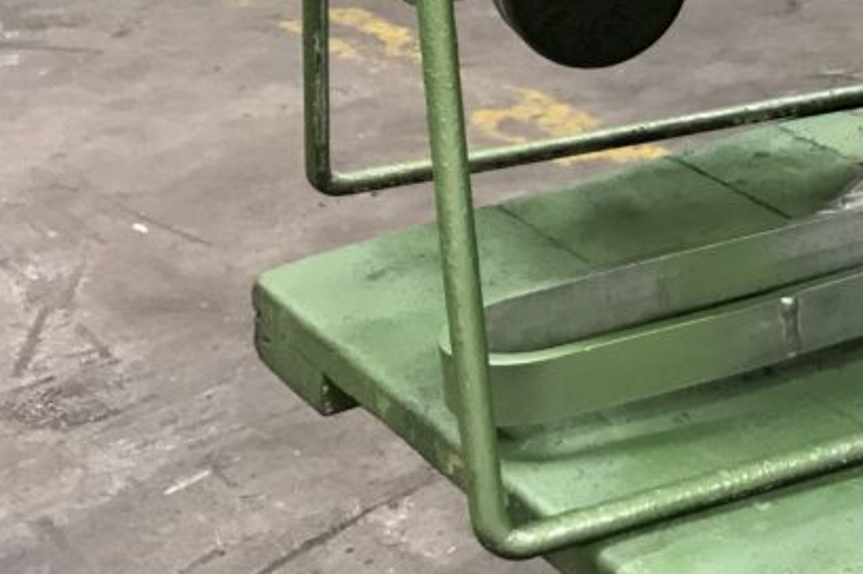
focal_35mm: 73
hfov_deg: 24.9
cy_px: -97
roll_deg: -2.8
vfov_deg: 17.8
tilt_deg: -14.3
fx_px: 1749
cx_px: 1049
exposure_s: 1/30
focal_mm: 3.99
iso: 40
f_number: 1.8
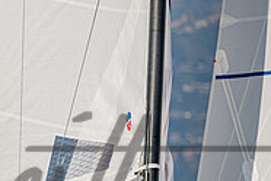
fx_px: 6105
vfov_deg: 1.7
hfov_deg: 2.5
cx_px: -58
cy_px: 183
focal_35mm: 811
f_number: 5
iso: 400
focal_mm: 260
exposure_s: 1/4000
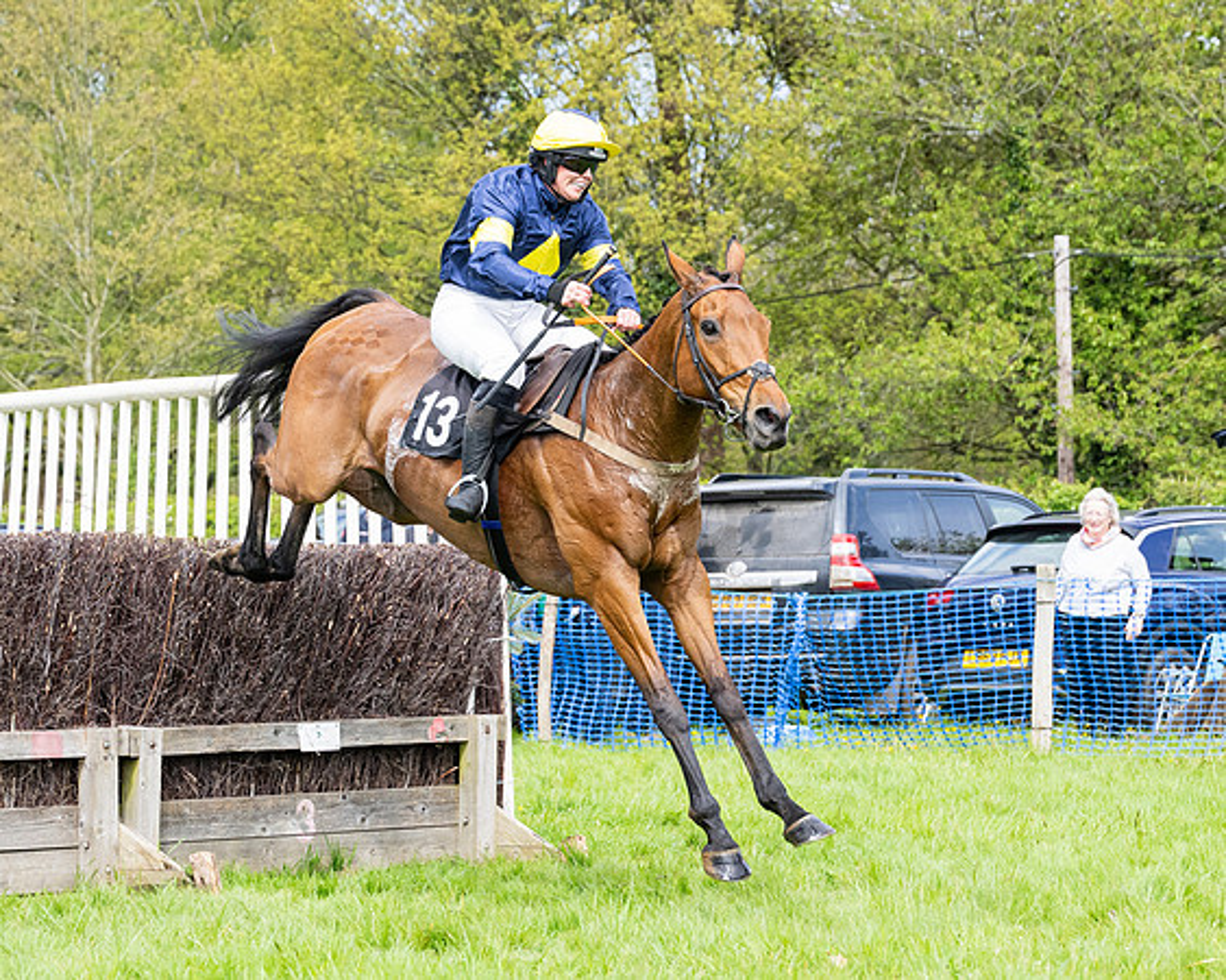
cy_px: 405
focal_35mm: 138
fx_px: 4992
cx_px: 482
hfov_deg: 14.0
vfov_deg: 11.2
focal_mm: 71
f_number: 4
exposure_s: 1/2500
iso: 640
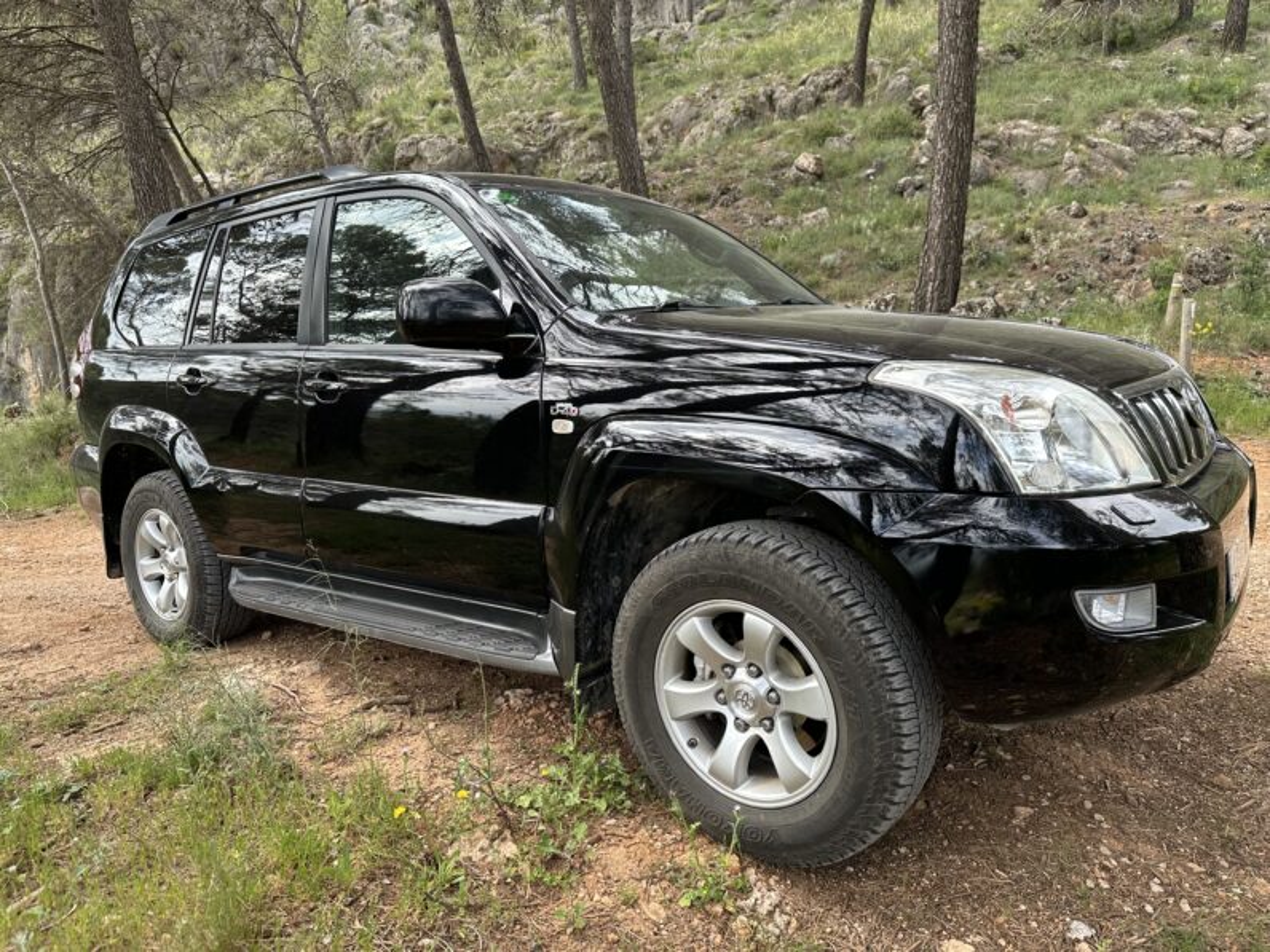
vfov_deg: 56.8
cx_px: 635
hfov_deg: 71.6
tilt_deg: -5.9
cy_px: 476
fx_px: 881
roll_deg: -1.1
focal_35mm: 24
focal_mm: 6.86
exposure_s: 1/473
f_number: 1.78
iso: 80
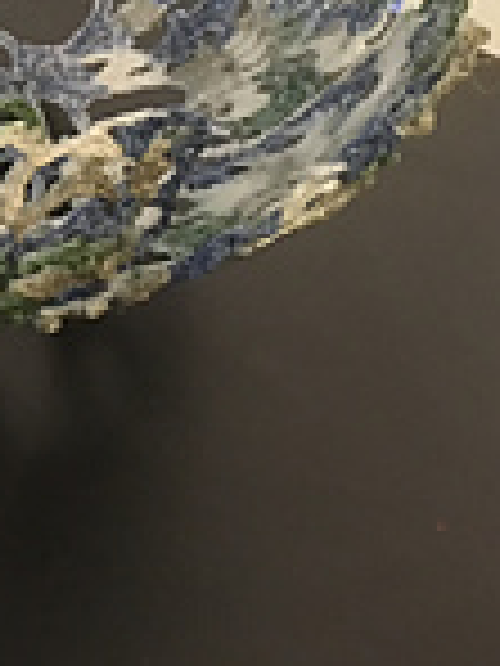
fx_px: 1887
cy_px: -108
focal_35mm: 98
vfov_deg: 19.0
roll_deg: -18.8
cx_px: -232
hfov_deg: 14.2
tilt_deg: -23.3
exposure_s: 1/15
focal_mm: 4.15
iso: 200
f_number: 2.2
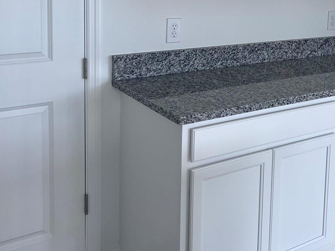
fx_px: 484
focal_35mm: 50
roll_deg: -2.3
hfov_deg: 37.1
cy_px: 18
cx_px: 260
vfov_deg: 27.9
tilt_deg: -7.2
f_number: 1.5
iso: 64
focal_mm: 5.7
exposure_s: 1/163
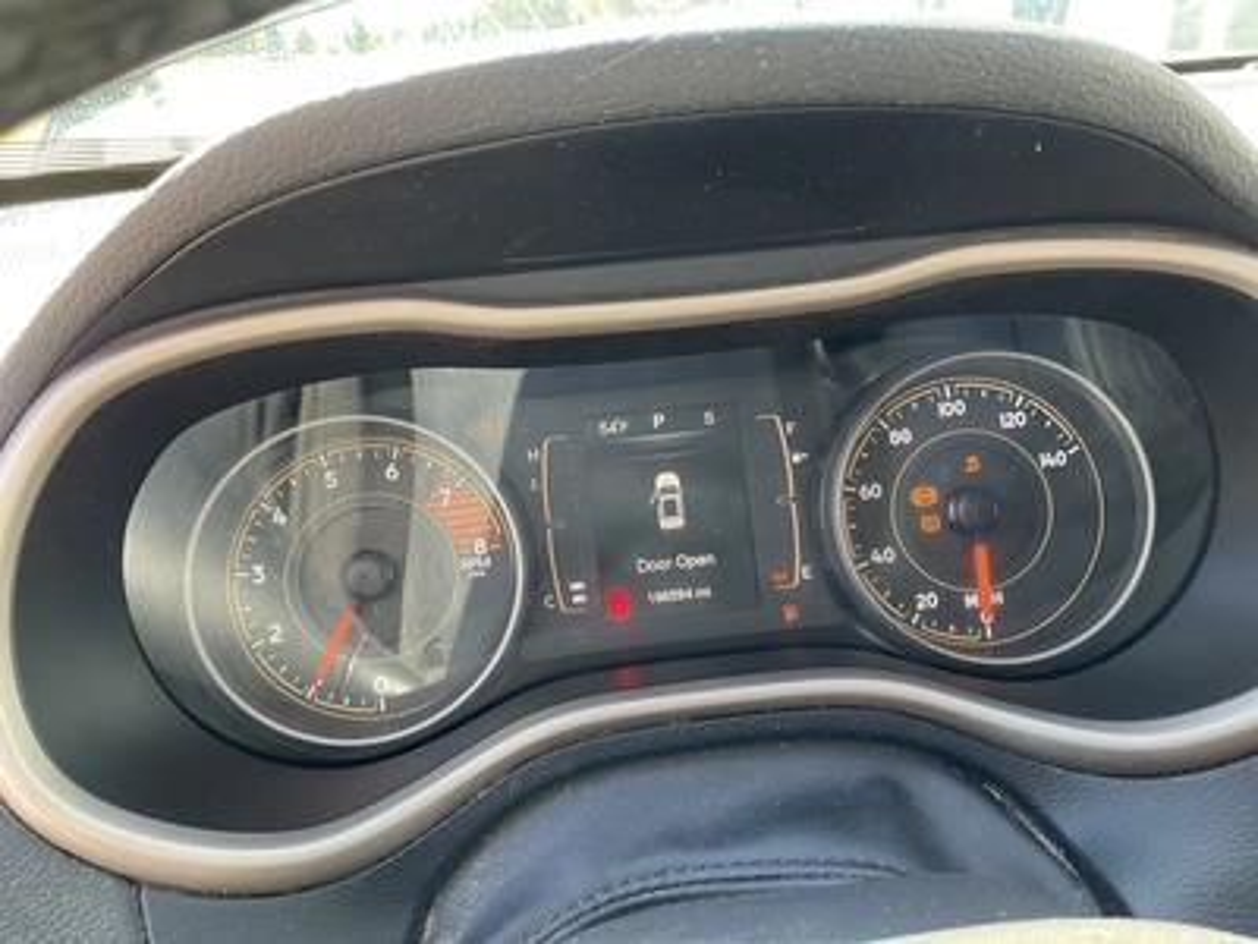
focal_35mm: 29
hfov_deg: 61.7
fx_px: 1054
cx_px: 629
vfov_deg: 48.2
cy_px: 472
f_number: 1.8
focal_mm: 3
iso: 64
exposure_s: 1/67
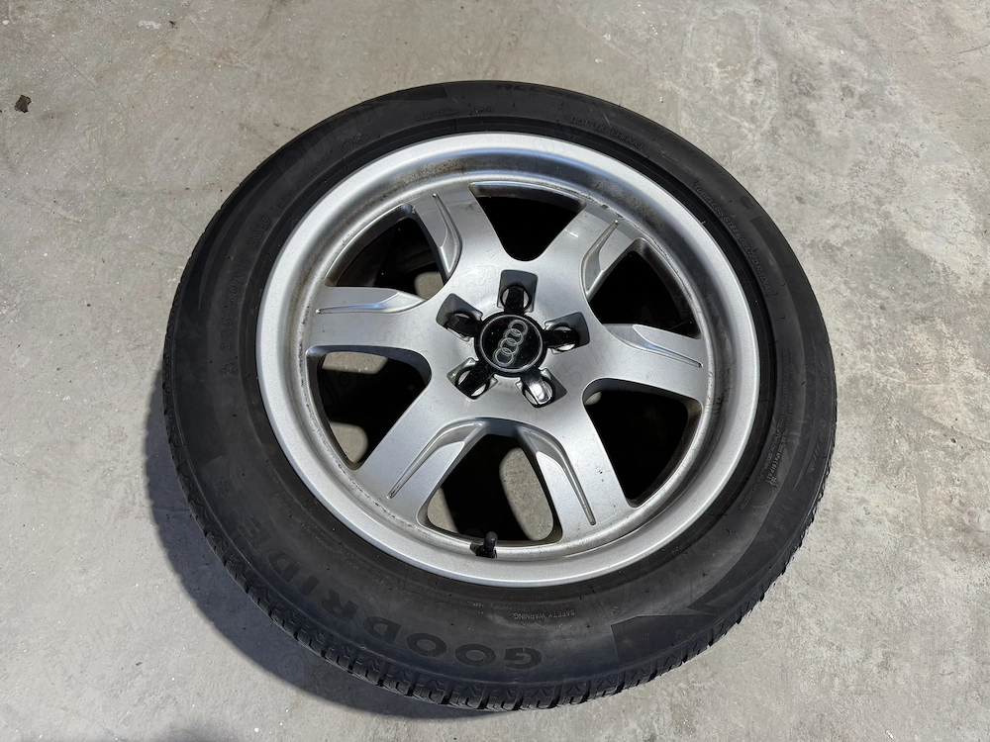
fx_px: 686
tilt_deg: -66.0
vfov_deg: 56.8
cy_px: 371
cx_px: 495
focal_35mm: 24
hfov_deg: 71.6
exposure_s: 1/100
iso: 125
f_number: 1.78
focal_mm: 6.76
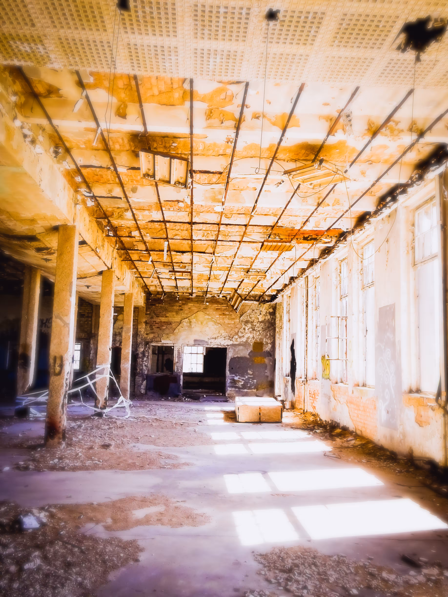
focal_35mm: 29
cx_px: 224
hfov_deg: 48.2
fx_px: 500
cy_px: 298
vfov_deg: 61.7
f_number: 3.5
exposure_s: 1/100
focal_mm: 4.92
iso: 80
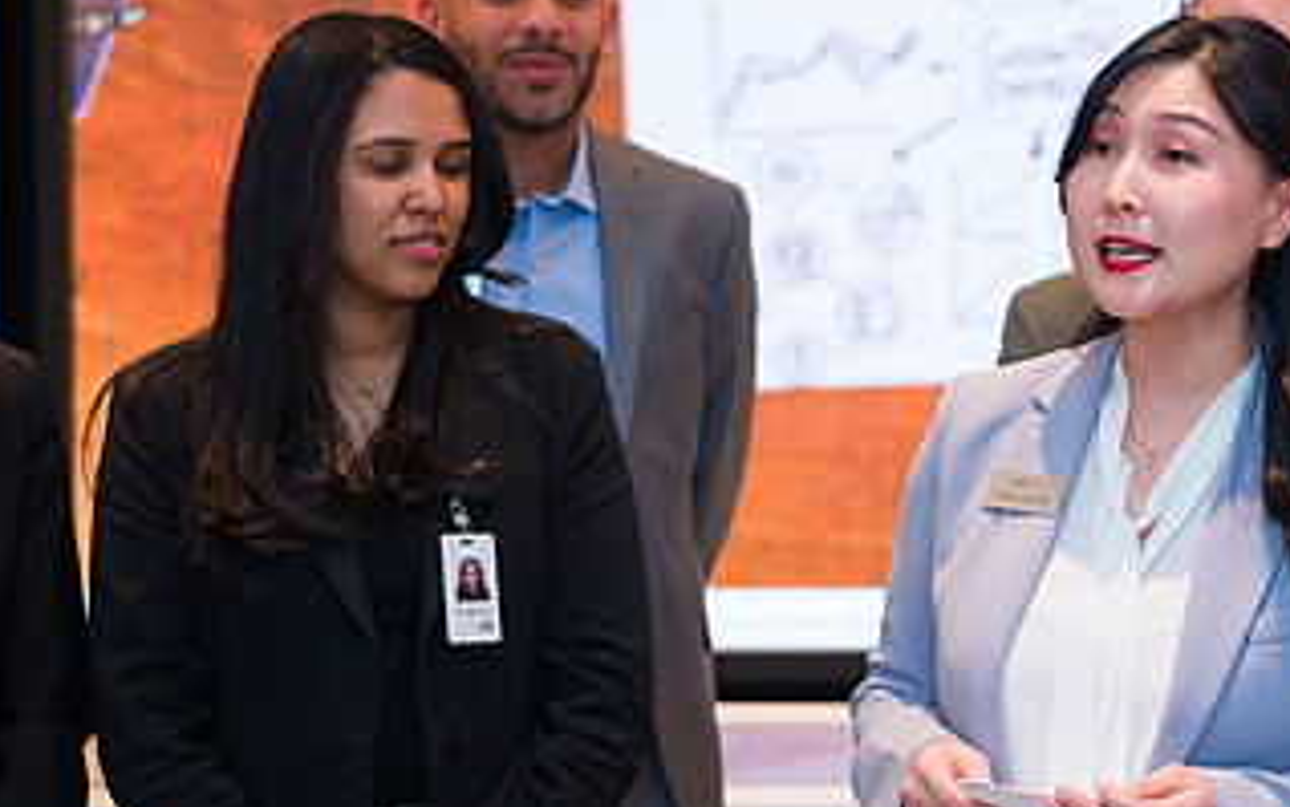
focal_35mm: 130
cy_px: 446
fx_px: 4572
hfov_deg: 15.9
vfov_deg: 10.1
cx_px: 1095
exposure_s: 1/200
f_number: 4
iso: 800
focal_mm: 70
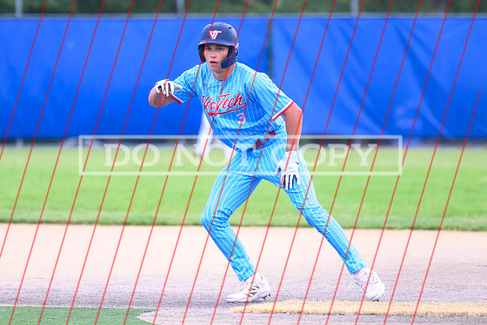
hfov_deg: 4.7
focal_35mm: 437
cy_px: 281
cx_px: 274
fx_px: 5914
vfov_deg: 3.1
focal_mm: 200
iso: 1400
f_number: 2.8
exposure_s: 1/3200
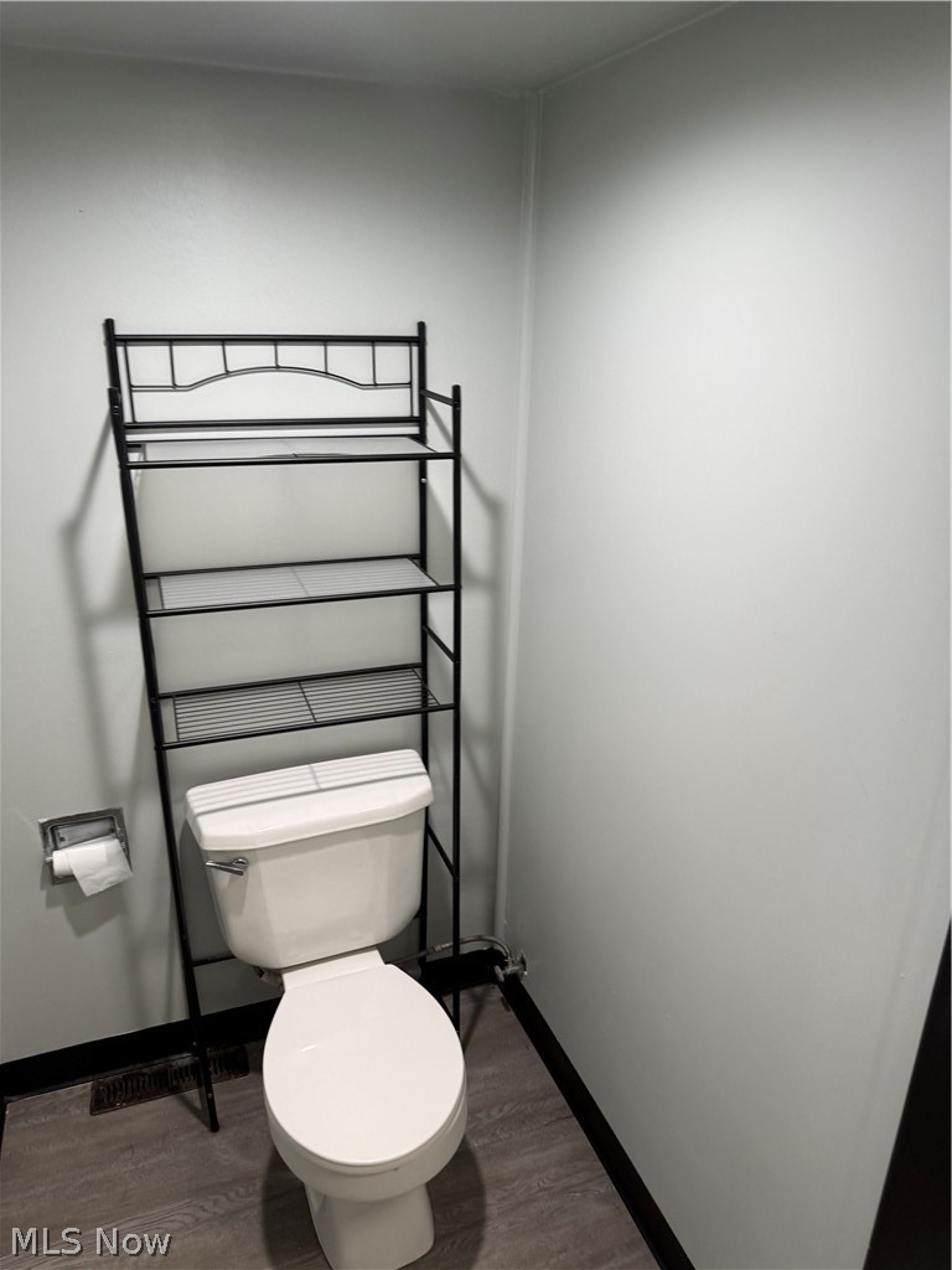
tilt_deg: -19.3
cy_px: 635
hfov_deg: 56.8
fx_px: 880
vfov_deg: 71.6
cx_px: 476
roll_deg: -0.2
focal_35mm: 24
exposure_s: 1/60
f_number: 1.78
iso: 160
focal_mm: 6.76
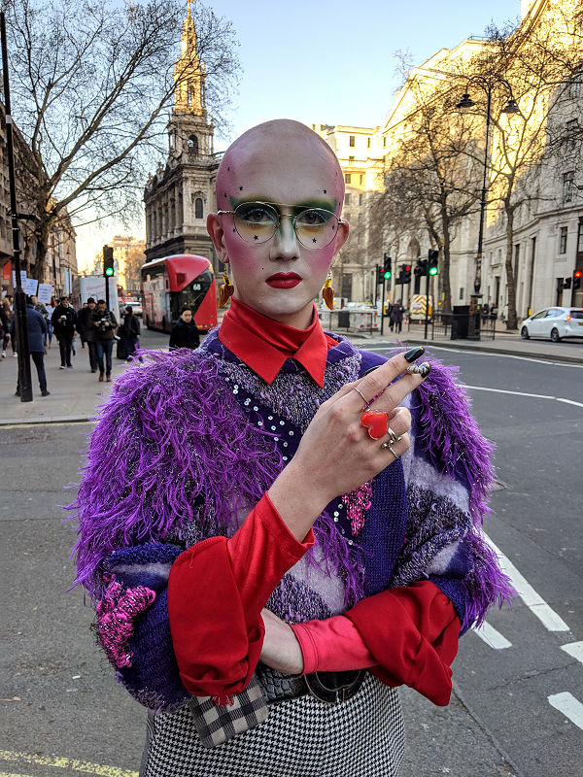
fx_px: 606
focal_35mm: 27
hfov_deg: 51.4
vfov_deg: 65.3
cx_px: 292
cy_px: 388
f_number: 1.8
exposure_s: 1/602
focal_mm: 4.44
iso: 72
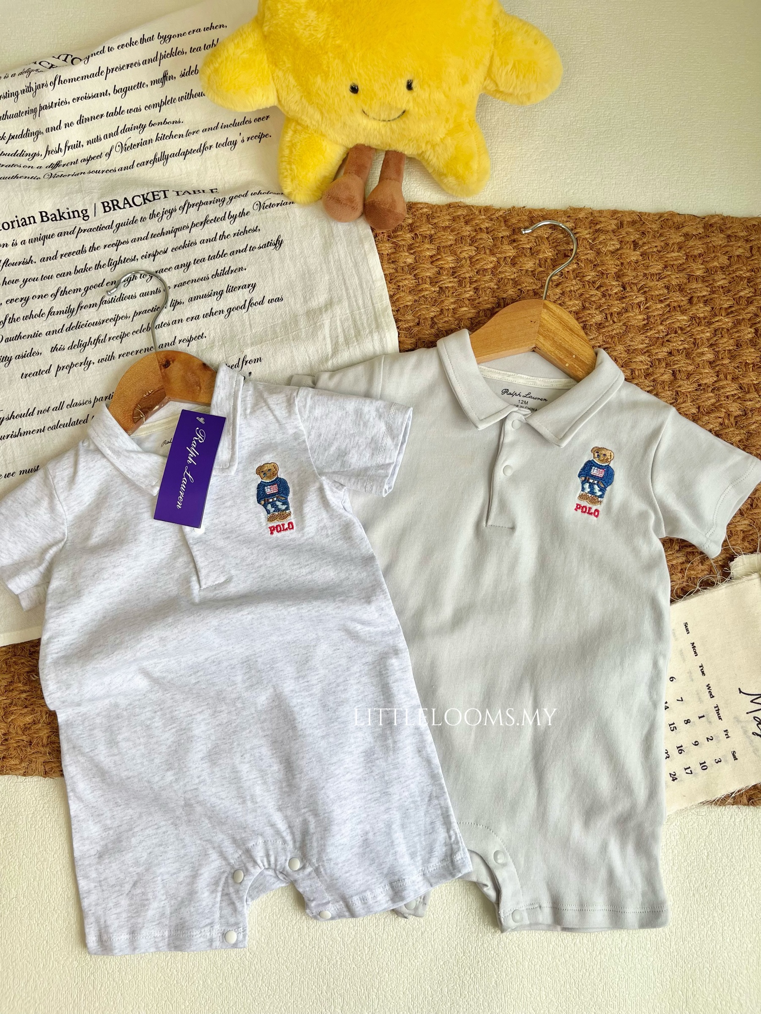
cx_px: 380
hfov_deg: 53.1
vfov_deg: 67.3
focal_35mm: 26
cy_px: 507
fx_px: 762
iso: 32
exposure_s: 1/127
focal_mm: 5.1
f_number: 1.6
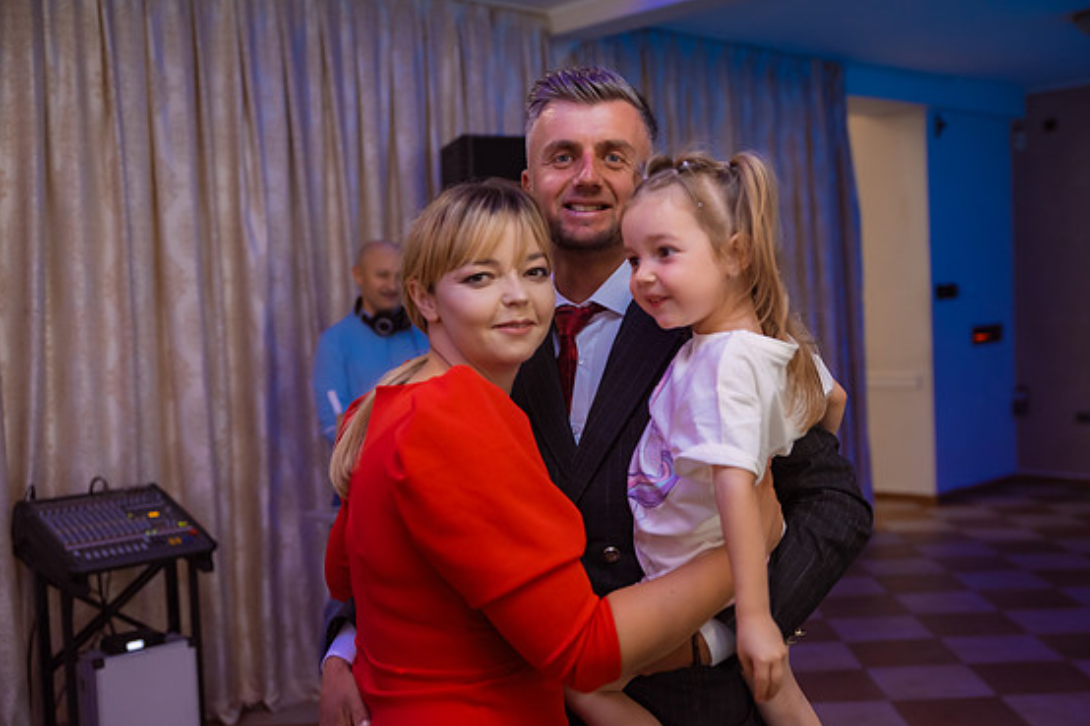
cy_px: 379
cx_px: 561
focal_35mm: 44
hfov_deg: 44.5
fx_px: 1332
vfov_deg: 30.5
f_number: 2.8
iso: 1250
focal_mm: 42
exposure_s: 1/200
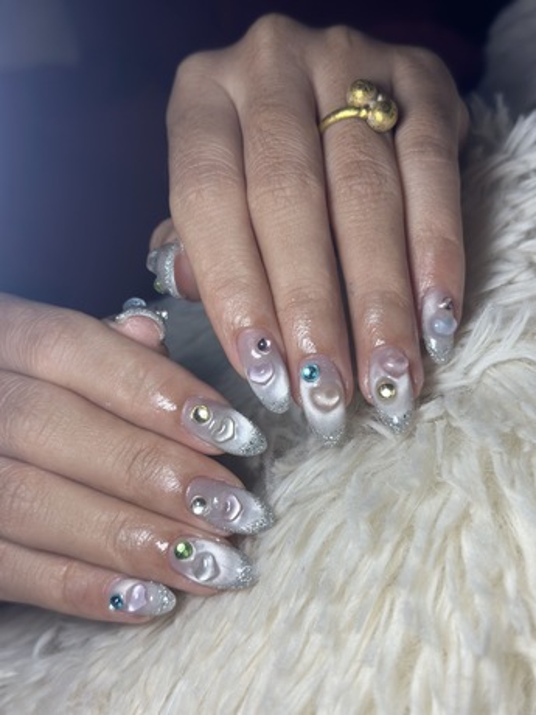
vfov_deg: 39.7
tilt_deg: -22.6
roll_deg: +41.4
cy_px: 358
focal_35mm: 48
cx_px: 268
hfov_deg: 30.3
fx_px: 991
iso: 80
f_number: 1.78
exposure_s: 1/1695
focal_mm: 6.86
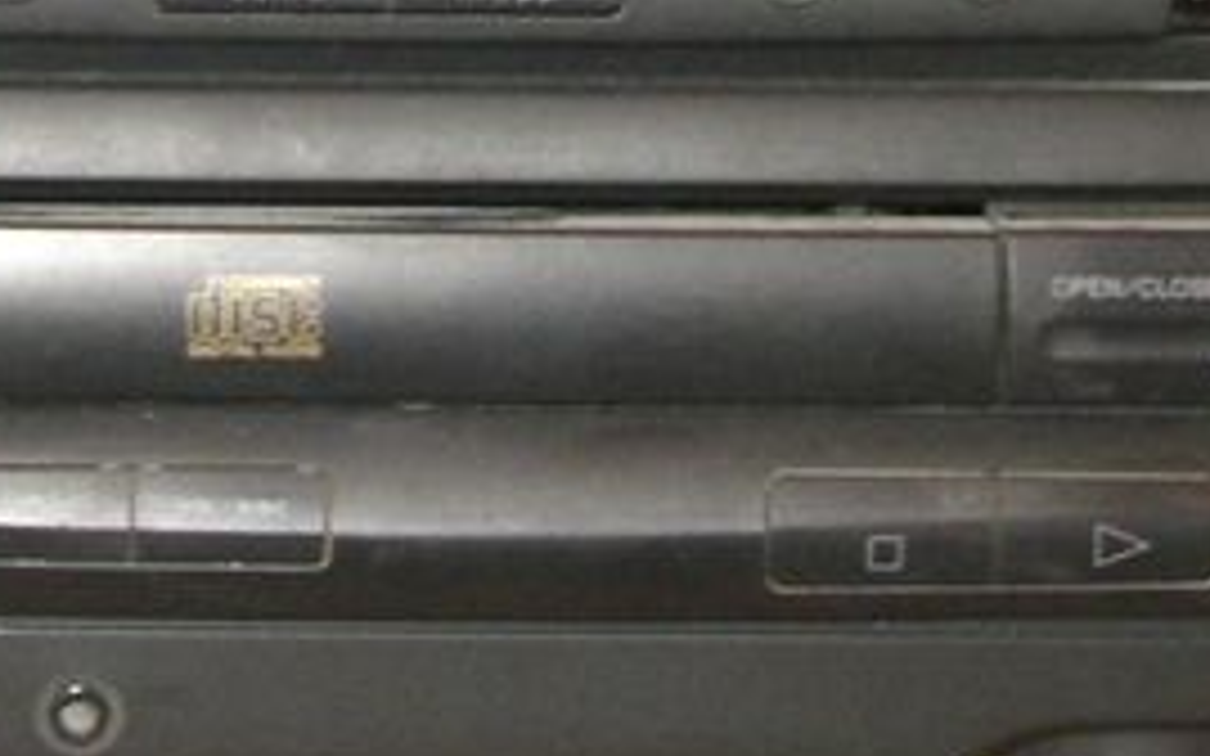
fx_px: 4945
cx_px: -333
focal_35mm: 150
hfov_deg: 13.5
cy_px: -698
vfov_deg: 8.3
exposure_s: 1/60
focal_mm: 6.3
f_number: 3.1
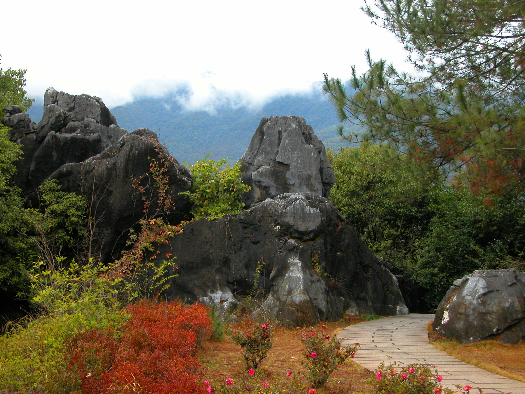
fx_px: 940
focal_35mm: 62
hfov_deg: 31.2
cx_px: 262
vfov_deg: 23.7
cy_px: 197
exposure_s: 1/112
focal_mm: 15.7
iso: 100
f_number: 4
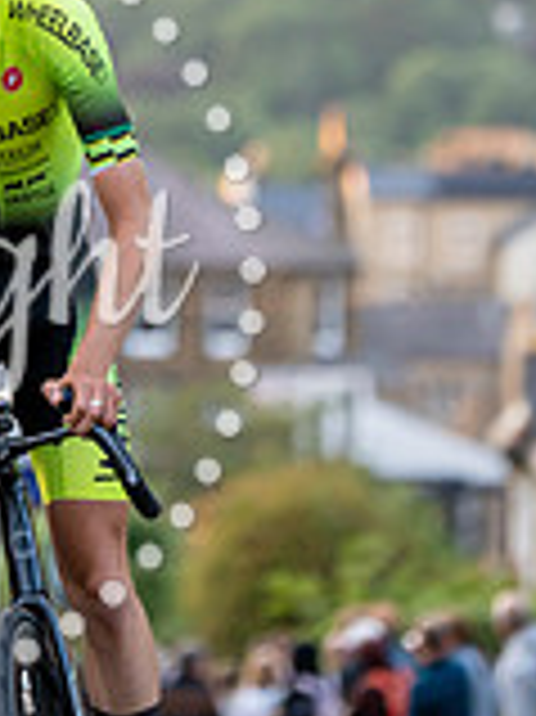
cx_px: -72
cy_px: -99
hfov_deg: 4.2
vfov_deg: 5.5
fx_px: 7380
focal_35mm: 357
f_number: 2.8
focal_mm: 131
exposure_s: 1/1000
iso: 2000
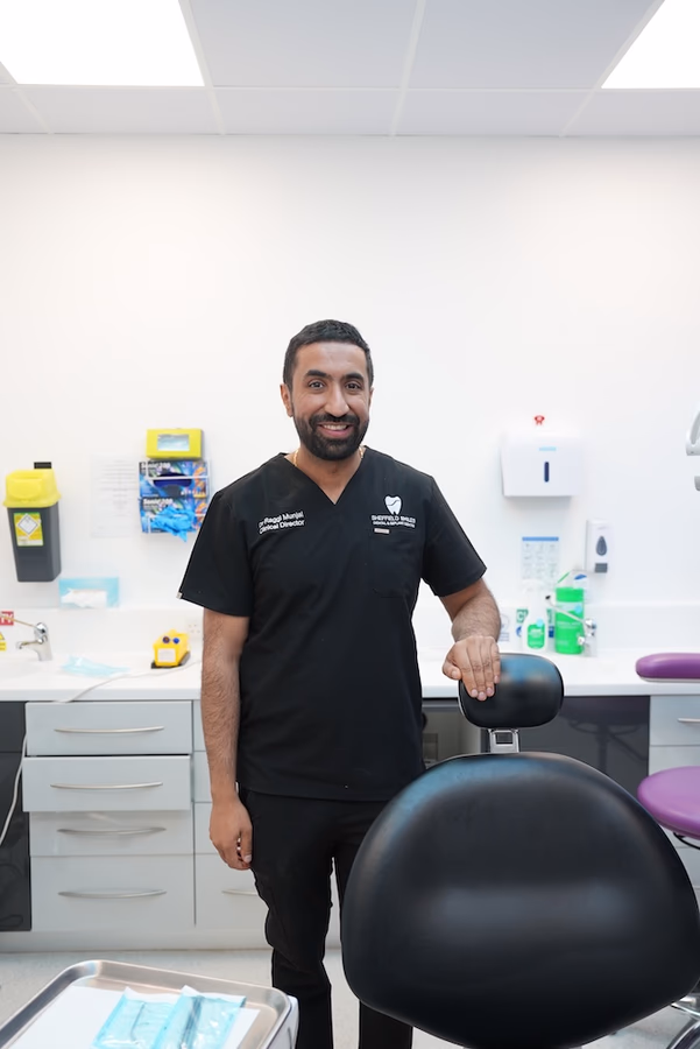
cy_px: 524
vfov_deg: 58.7
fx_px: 932
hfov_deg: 41.2
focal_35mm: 32
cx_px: 350
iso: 250
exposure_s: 1/100
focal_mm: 32
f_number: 2.8
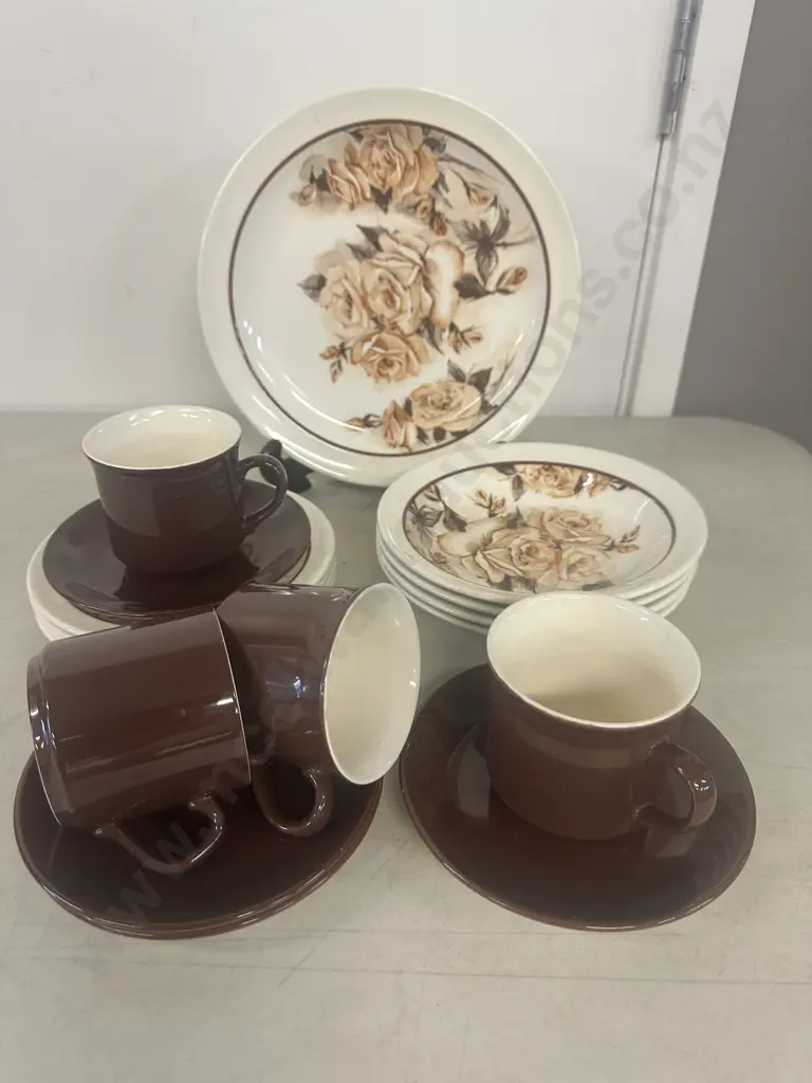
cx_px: 406
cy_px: 542
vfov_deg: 71.6
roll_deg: -1.1
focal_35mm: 24
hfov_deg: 56.8
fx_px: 751
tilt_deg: -32.5
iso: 160
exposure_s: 1/100
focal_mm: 6.86
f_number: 1.78
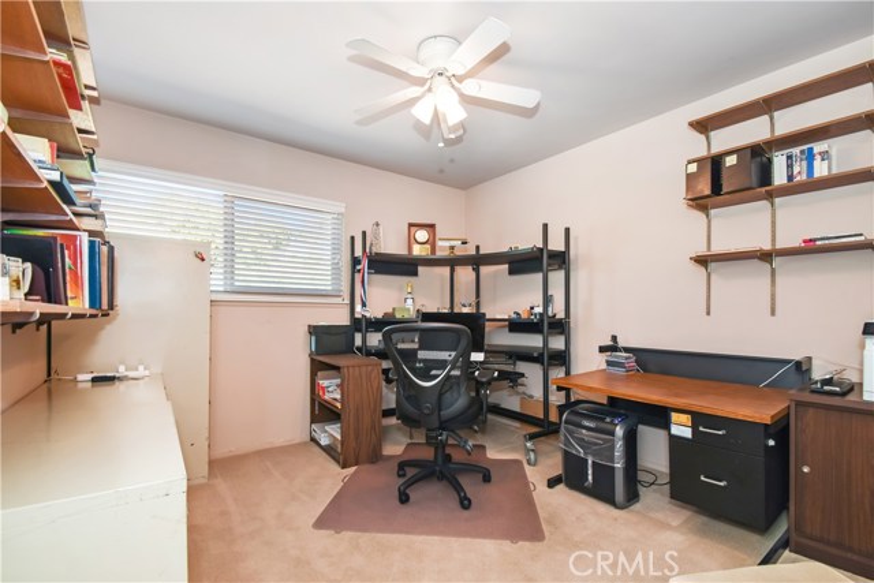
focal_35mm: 15
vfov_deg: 77.4
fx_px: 364
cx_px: 437
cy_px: 292
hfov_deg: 100.4
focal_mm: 10
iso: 320
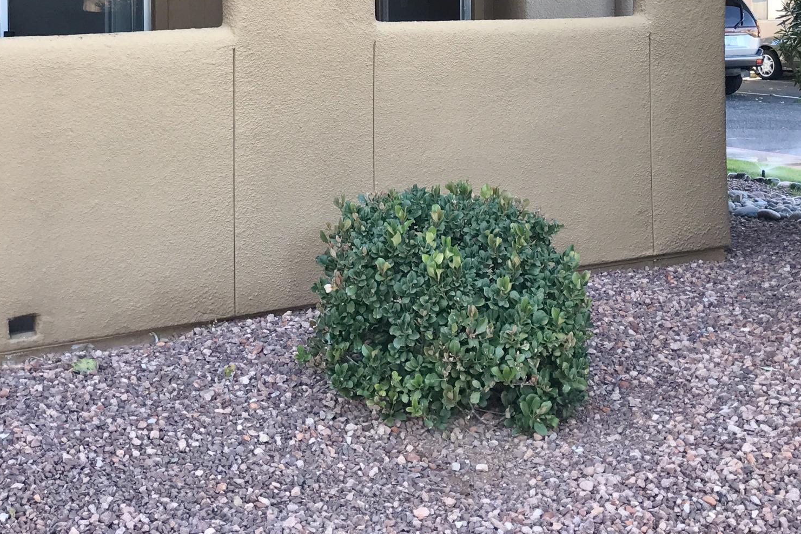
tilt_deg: +0.6
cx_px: 415
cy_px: -13
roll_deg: +0.5
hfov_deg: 33.9
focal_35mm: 59
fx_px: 1313
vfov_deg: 22.1
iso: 20
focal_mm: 3.99
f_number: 1.8
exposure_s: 1/130
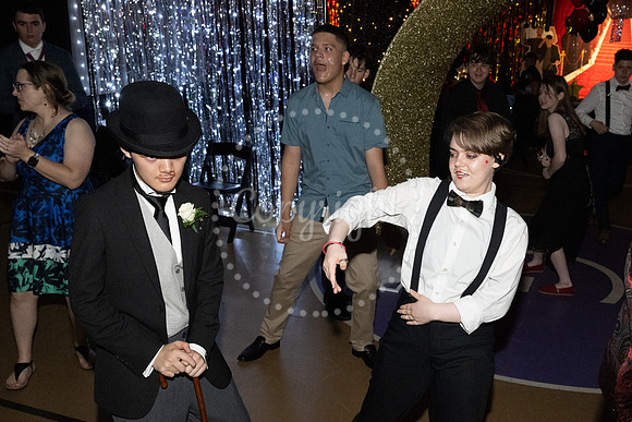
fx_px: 678
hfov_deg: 49.7
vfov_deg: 34.2
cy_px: 286
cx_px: 373
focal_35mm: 39
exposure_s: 1/125
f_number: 5.6
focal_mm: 28.5
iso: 6400
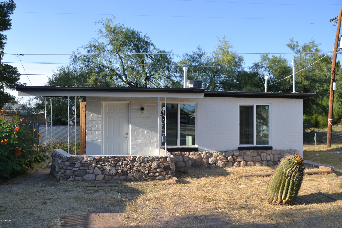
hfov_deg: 61.9
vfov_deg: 43.6
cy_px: 114
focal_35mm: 30
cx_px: 171
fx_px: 285
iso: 100
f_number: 7.1
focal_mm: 20
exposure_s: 1/200
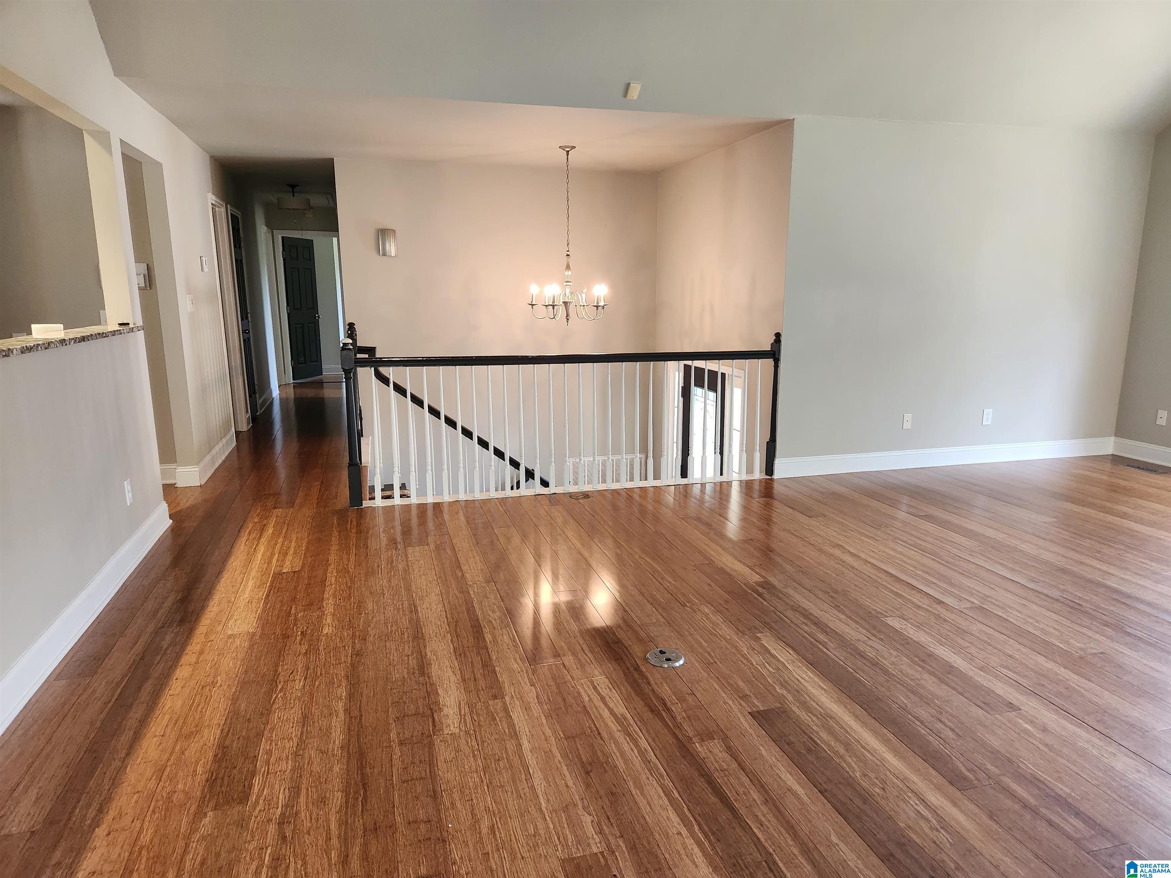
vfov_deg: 58.9
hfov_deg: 73.9
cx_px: 586
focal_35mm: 23
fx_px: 778
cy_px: 439
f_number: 1.8
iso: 250
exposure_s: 1/120
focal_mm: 5.4
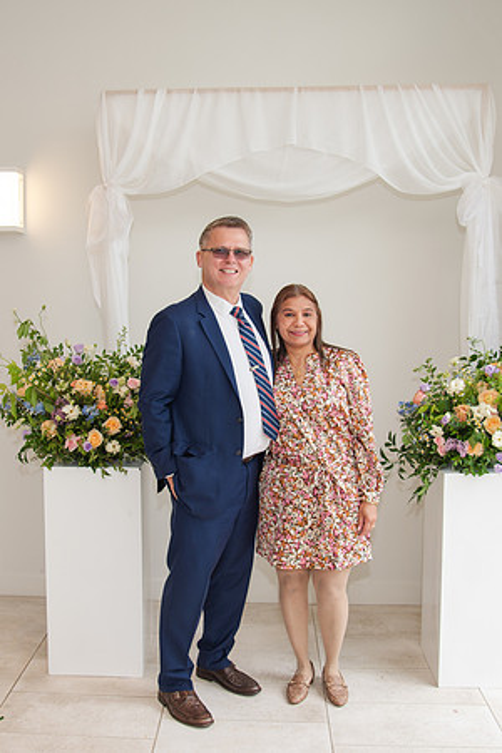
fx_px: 857
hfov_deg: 32.6
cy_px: 376
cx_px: 209
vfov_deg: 47.4
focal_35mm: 41
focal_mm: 27
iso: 160
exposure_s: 1/200
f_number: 4
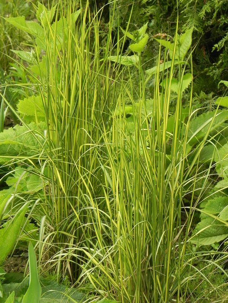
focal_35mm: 162
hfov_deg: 9.2
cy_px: 152
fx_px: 1423
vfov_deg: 12.2
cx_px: 114
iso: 160
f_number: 5
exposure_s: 1/320
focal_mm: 28.8
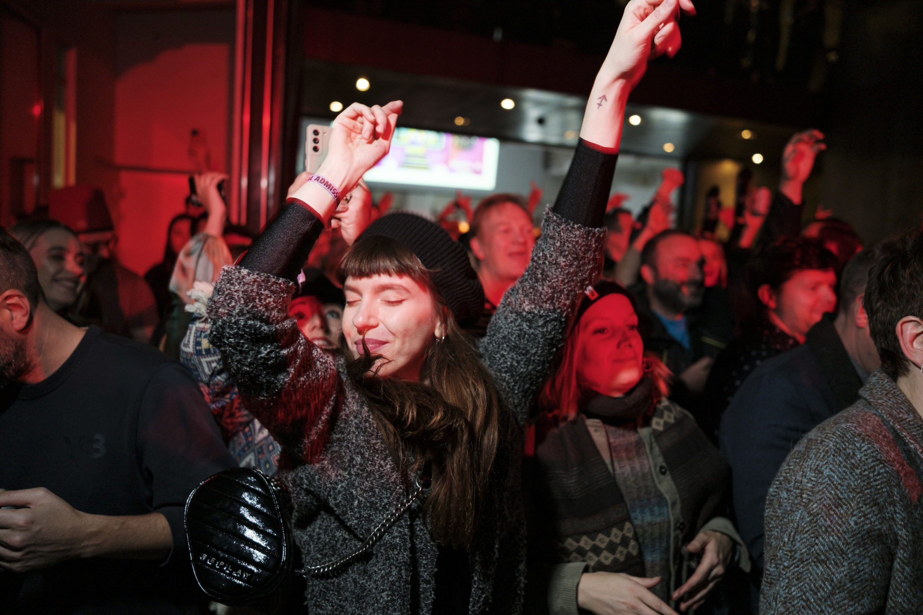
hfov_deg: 67.4
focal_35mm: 27
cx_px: 462
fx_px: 692
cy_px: 308
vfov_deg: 47.9
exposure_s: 1/125
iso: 800
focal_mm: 18
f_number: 1.4
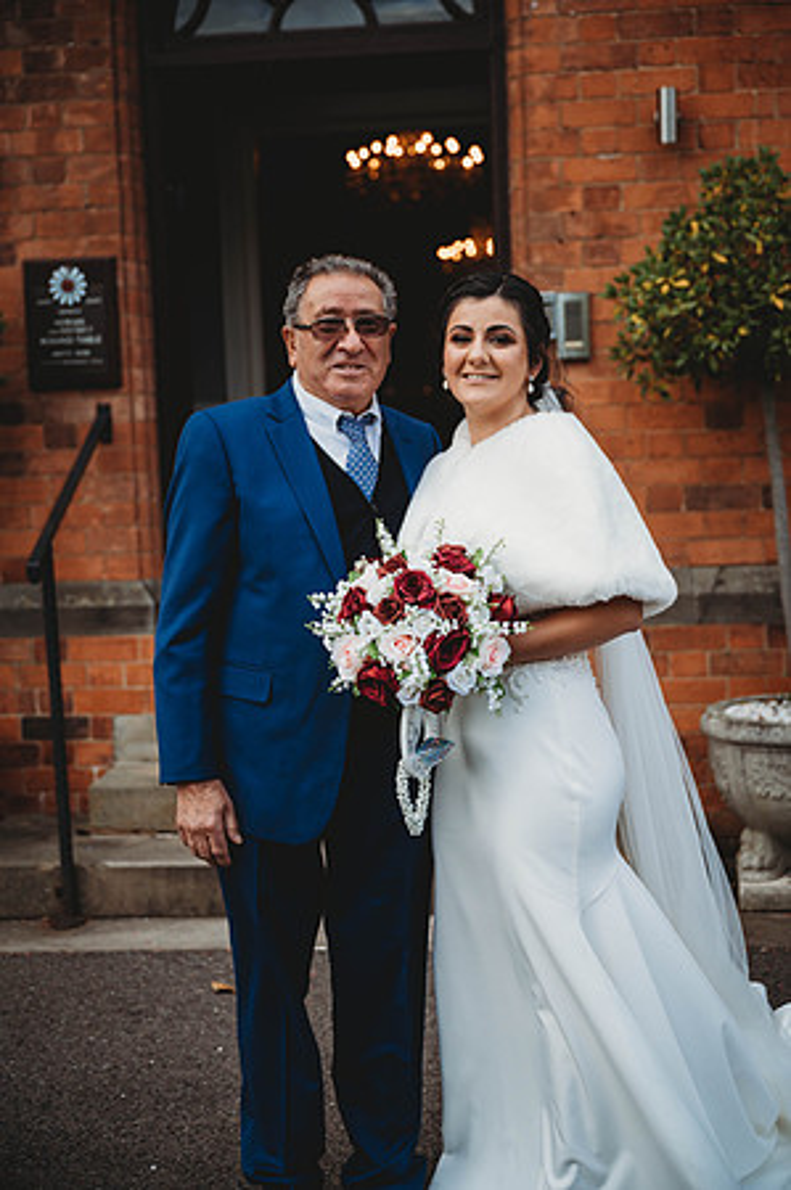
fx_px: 1685
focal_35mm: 51
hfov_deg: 26.4
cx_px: 396
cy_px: 595
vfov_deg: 38.9
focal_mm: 51
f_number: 2.8
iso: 100
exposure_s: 1/640
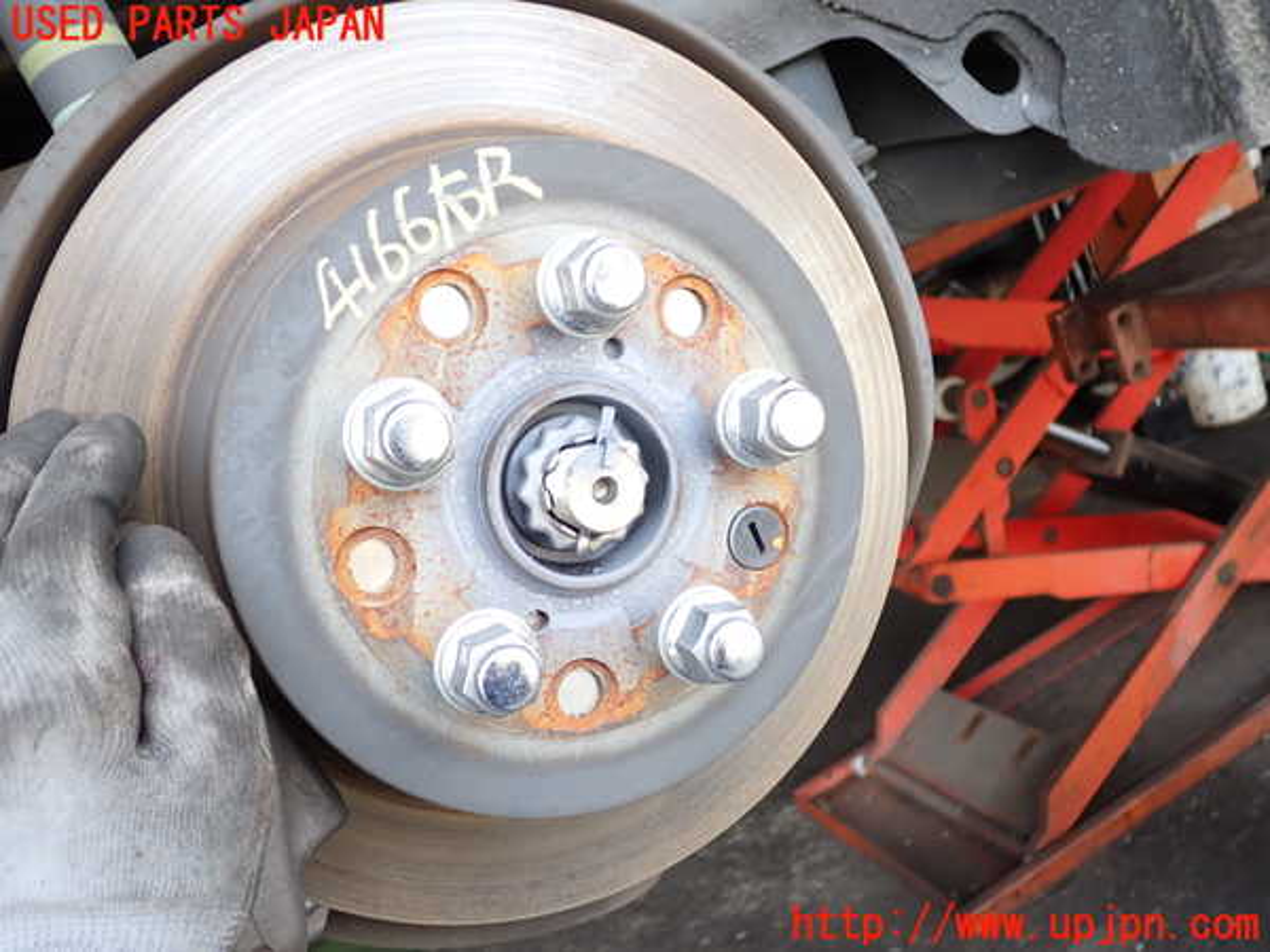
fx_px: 1101
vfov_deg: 46.8
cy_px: 476
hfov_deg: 60.0
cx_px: 635
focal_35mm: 30
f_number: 2.3
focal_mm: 5.4
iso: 100
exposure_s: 1/100
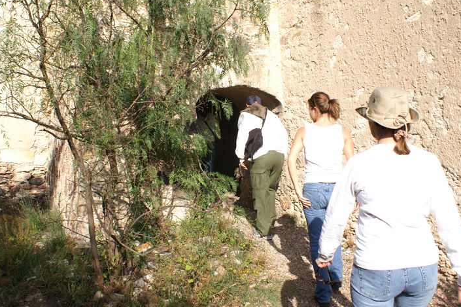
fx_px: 435
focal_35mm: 34
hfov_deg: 55.8
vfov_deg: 38.8
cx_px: 228
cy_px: 146
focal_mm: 20
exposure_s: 1/250
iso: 100
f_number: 8
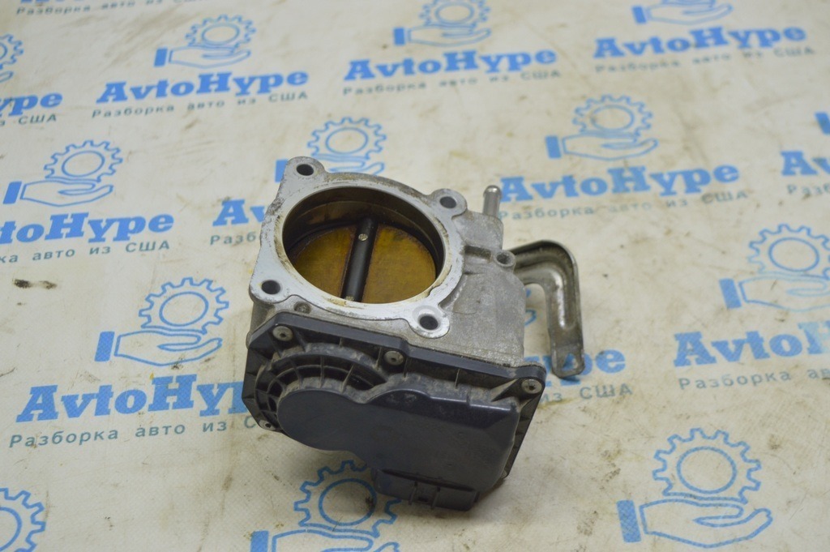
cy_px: 276
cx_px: 415
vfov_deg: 25.0
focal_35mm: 54
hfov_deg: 36.9
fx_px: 1244
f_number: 5.6
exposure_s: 1/40
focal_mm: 36
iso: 400
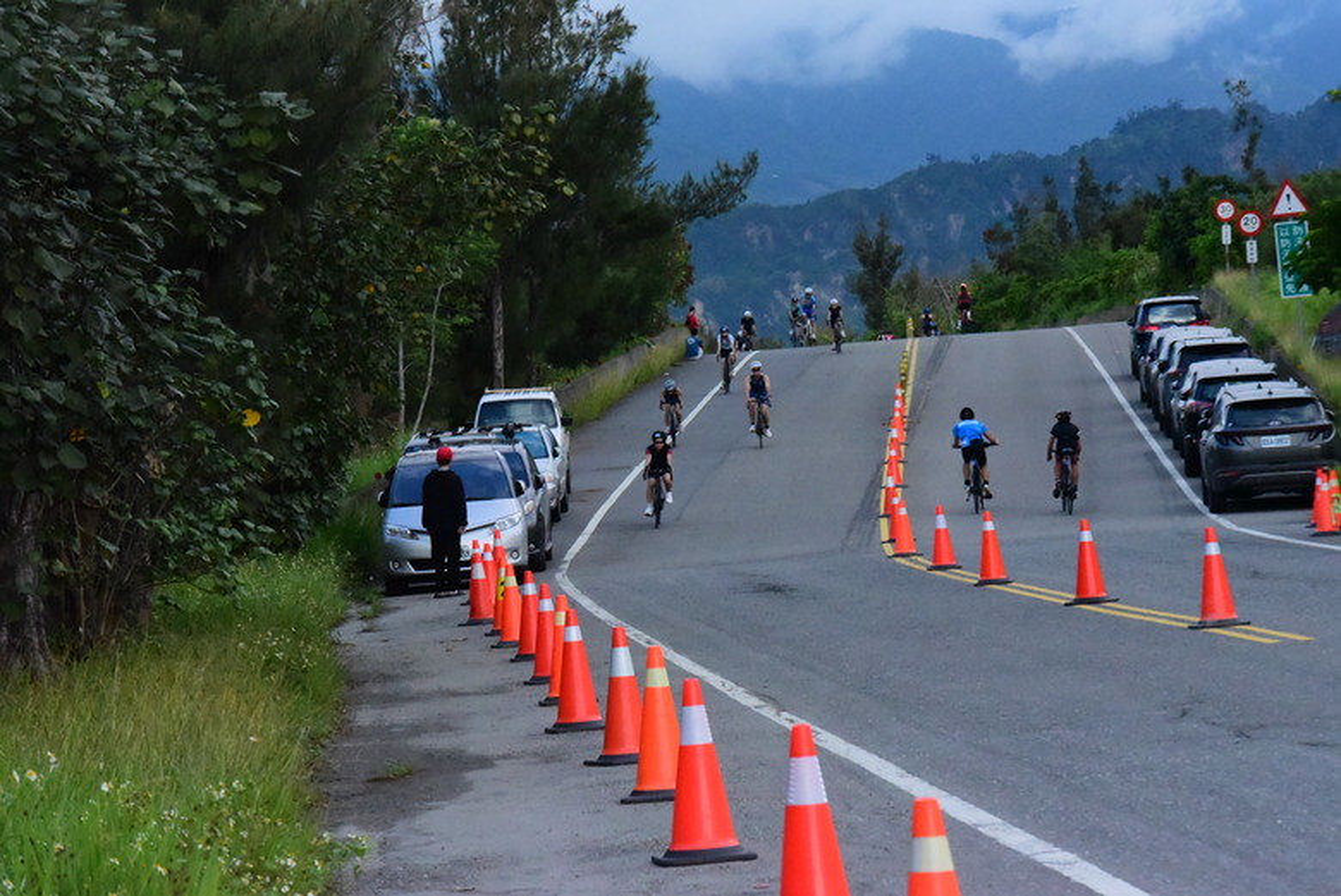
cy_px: 448
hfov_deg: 12.4
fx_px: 6149
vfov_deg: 8.3
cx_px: 670
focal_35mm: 165
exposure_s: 1/4000
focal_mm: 165
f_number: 14
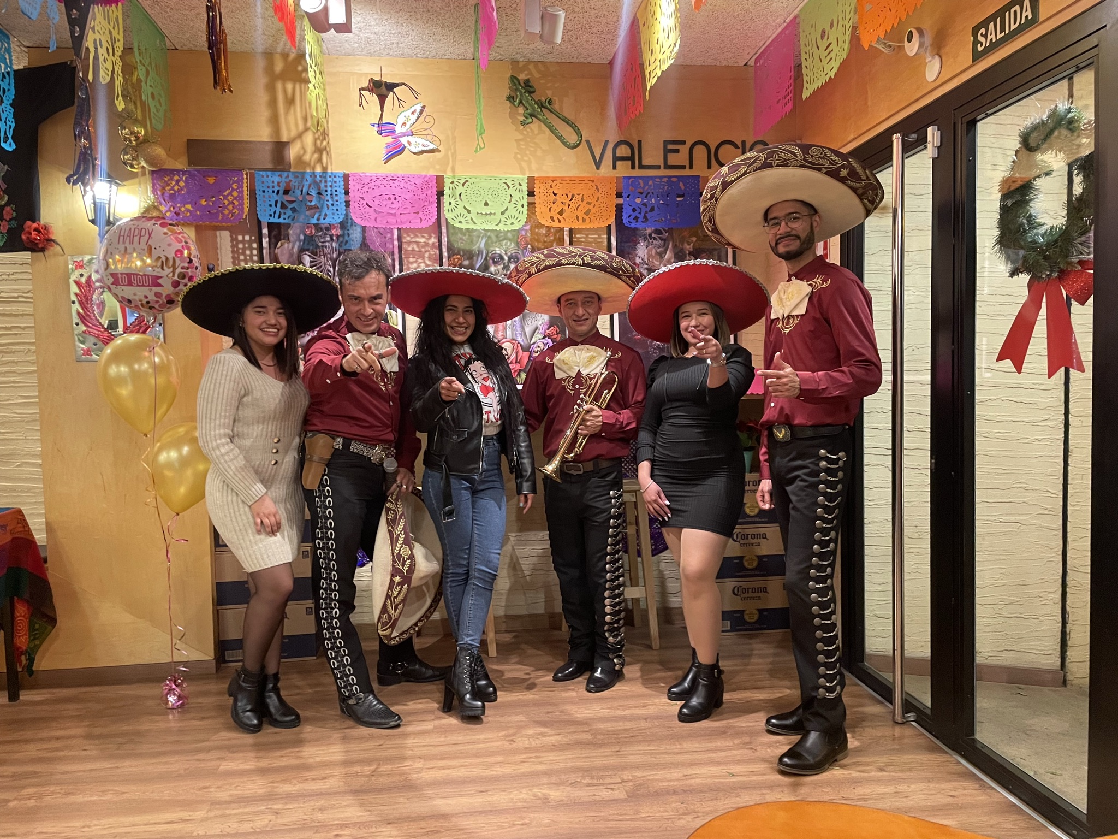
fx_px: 840
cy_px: 420
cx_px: 559
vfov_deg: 53.1
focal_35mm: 26
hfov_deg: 67.3
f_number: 1.6
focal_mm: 4.2
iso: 500
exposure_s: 1/50
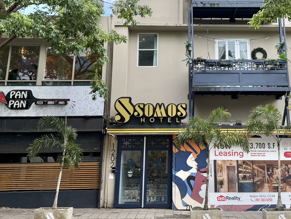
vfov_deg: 35.5
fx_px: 336
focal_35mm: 40
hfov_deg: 46.6
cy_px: 68
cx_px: 169
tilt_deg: +15.1
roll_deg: -0.2
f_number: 1.78
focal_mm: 6.76
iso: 80
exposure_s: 1/253
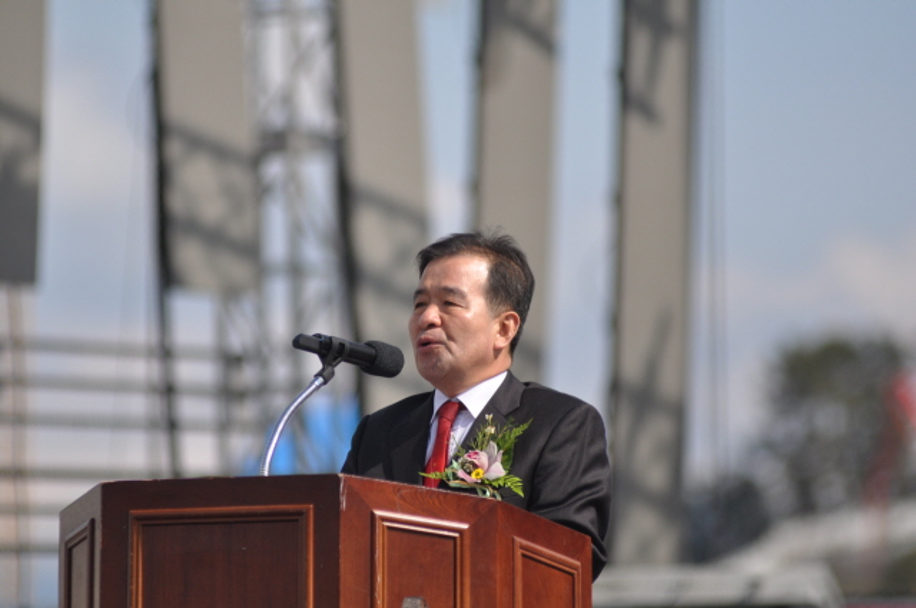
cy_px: 304
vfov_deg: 4.6
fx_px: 7624
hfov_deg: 6.9
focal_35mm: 300
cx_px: 458
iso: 200
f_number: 2.8
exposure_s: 1/4000
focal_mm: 200
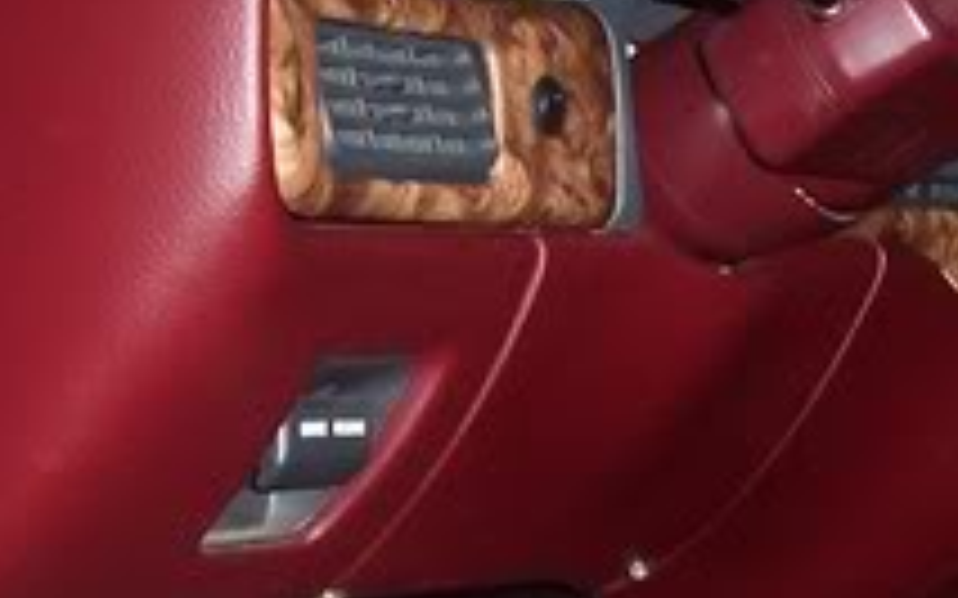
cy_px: 616
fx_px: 3080
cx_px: 747
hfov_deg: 17.6
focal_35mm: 118
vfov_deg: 11.0
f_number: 2.8
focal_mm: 5.6
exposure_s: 1/60
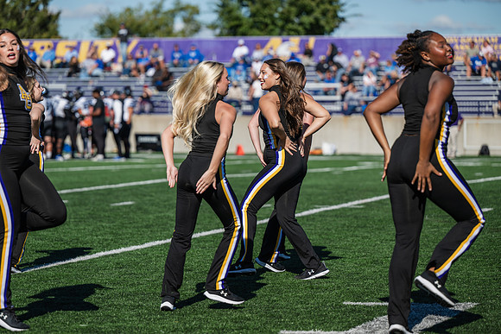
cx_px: 250
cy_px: 167
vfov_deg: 10.6
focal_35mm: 130
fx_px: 1810
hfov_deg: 15.8
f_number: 3.2
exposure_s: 1/1600
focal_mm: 130
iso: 80
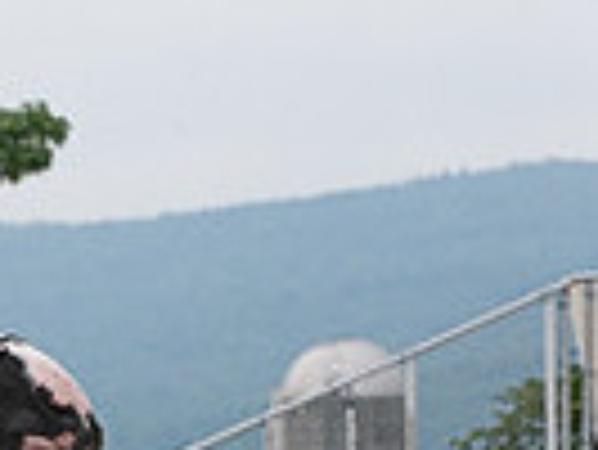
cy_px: 796
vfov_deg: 3.0
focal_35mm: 488
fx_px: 8438
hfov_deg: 4.1
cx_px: -70
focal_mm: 150
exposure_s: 1/1250
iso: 720
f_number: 5.6
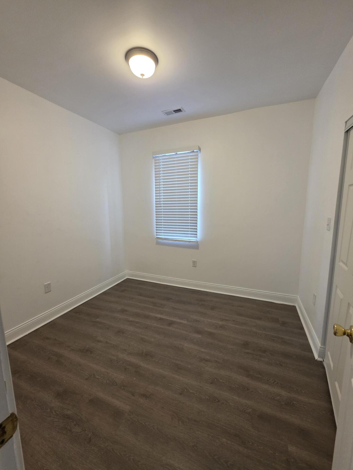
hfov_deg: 89.9
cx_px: 176
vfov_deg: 106.2
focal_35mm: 13
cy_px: 235
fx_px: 177
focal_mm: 2.2
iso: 250
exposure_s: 1/120
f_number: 1.9
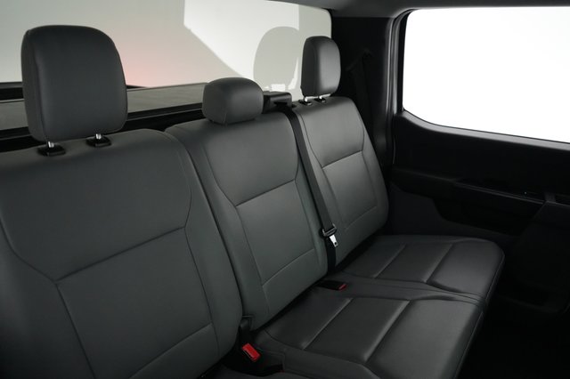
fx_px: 443
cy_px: 190
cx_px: 285
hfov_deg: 65.5
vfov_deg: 46.4
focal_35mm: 28
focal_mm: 28
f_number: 2.8
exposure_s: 1/160
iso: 6400
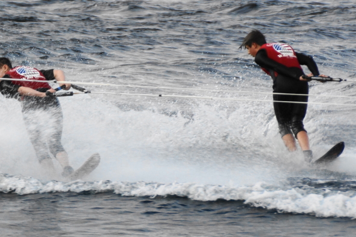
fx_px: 3245
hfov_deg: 6.3
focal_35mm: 328
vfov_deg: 4.2
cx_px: 94
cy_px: 113
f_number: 5.6
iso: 320
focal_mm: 130
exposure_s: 1/200
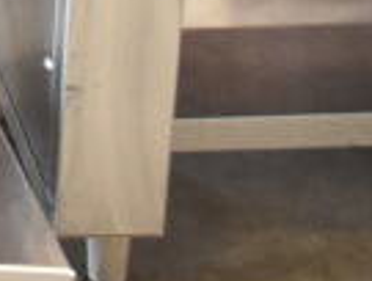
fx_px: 1401
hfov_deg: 12.5
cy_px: -255
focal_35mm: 130
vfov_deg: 10.6
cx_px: -460
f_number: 3.5
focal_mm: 20
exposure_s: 1/40
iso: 1600
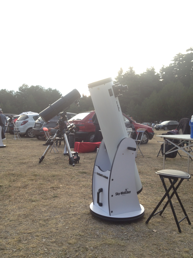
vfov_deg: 52.6
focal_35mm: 35
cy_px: 129
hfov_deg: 40.7
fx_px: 260
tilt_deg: -2.6
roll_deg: +1.1
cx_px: 96
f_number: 2.4
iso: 50
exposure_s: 1/135
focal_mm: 4.28
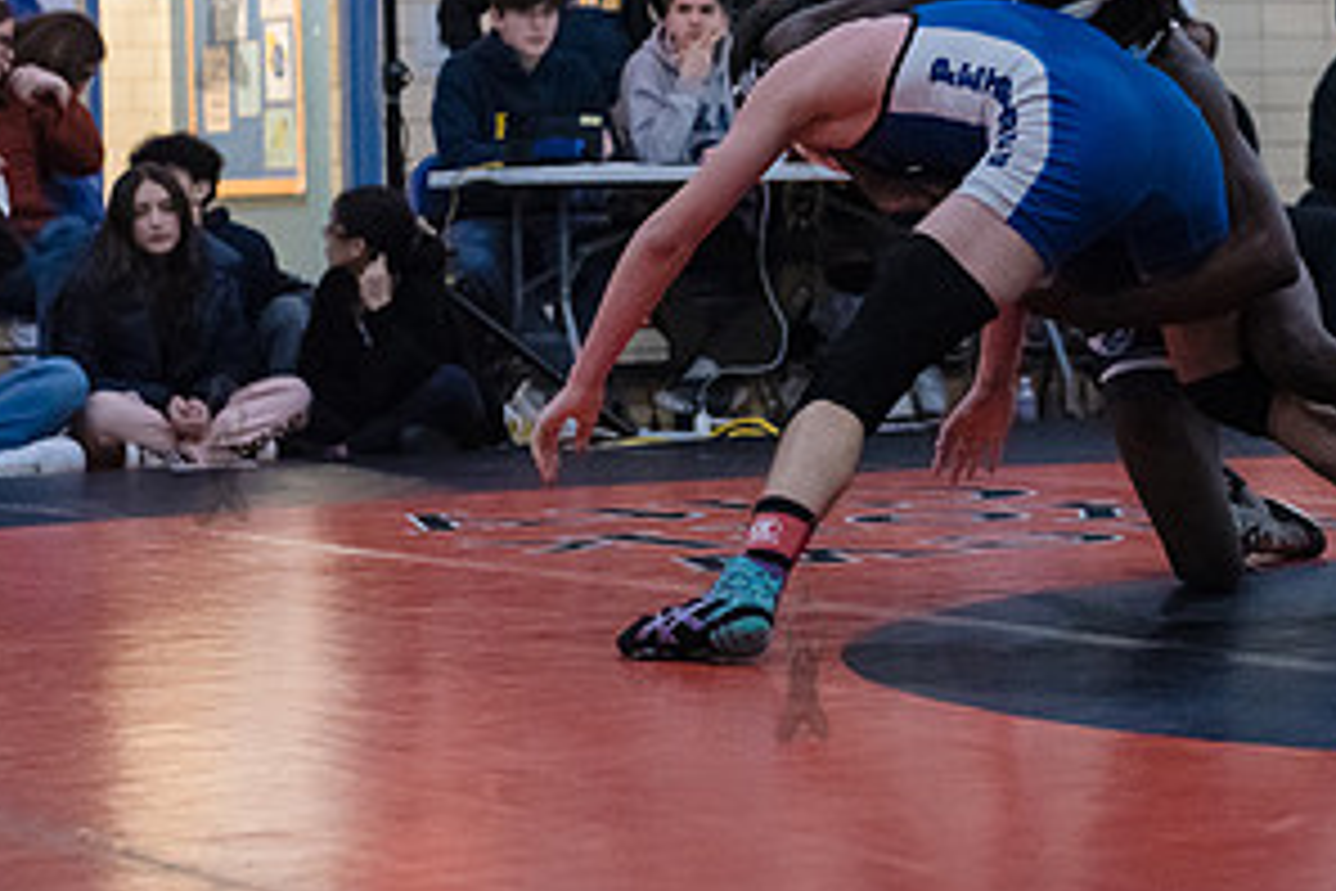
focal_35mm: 121
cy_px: 227
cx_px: 801
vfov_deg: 11.3
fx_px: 4490
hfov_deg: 16.9
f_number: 3.2
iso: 8000
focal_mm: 62
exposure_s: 1/400
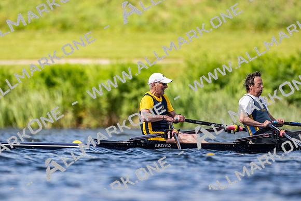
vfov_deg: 1.5
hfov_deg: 2.3
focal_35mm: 900
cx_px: 150
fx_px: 7530
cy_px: 100
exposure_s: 1/2500
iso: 360
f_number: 4
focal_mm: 600
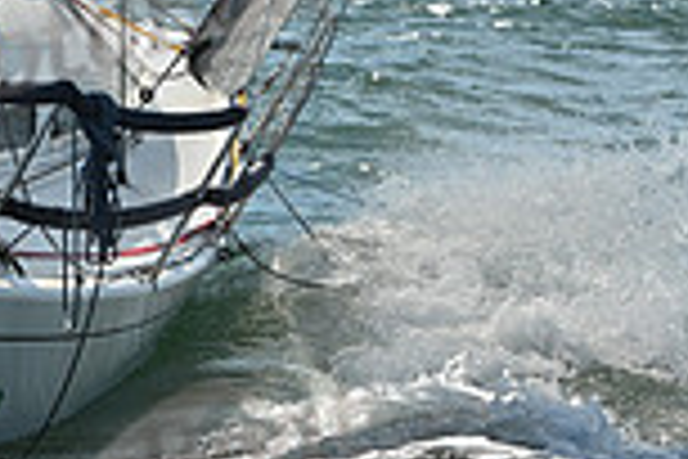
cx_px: -373
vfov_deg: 5.1
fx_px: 5083
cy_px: -155
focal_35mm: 266
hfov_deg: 7.6
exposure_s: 1/1600
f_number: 7.1
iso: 320
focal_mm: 70
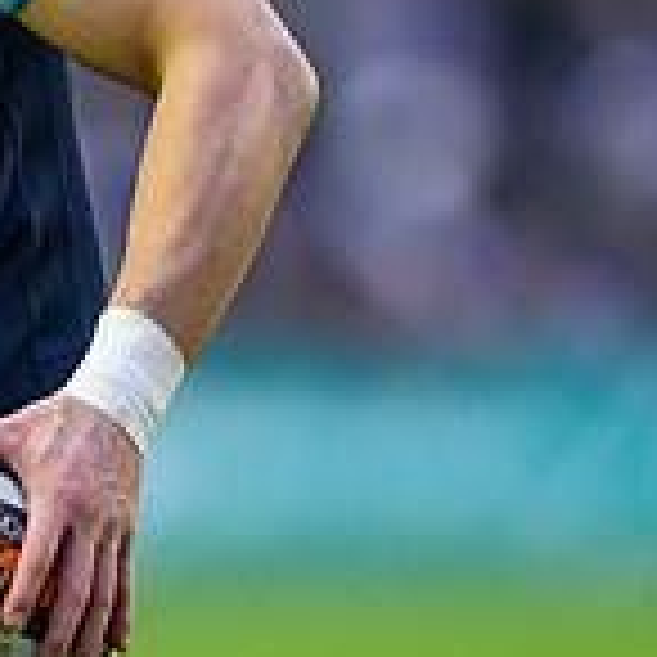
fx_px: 48143
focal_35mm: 2242
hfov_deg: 0.8
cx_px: 309
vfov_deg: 0.8
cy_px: 445
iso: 5000
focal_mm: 400
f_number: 2.8
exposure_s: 1/2000
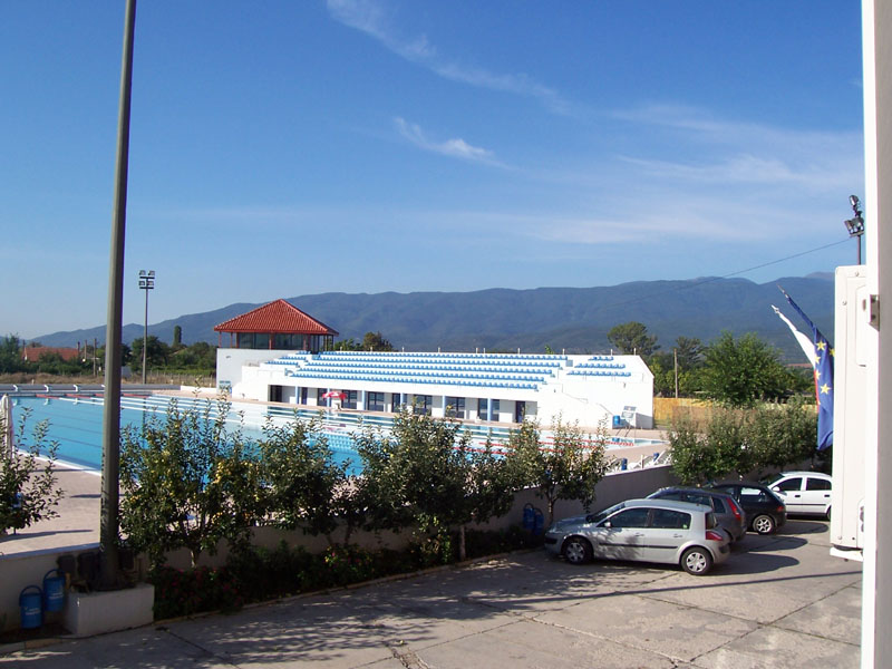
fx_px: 876
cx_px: 446
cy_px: 334
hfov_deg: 54.0
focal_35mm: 34
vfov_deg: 41.8
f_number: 5.6
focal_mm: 5.6
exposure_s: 1/500
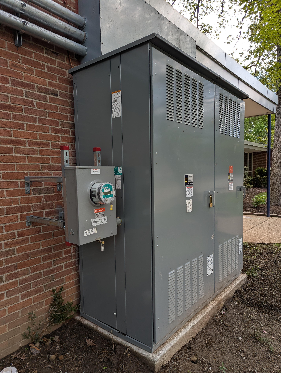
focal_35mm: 24
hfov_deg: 56.9
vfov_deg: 71.5
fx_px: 259
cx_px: 140
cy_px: 186
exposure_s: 1/898
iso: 56
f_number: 1.85
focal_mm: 6.81
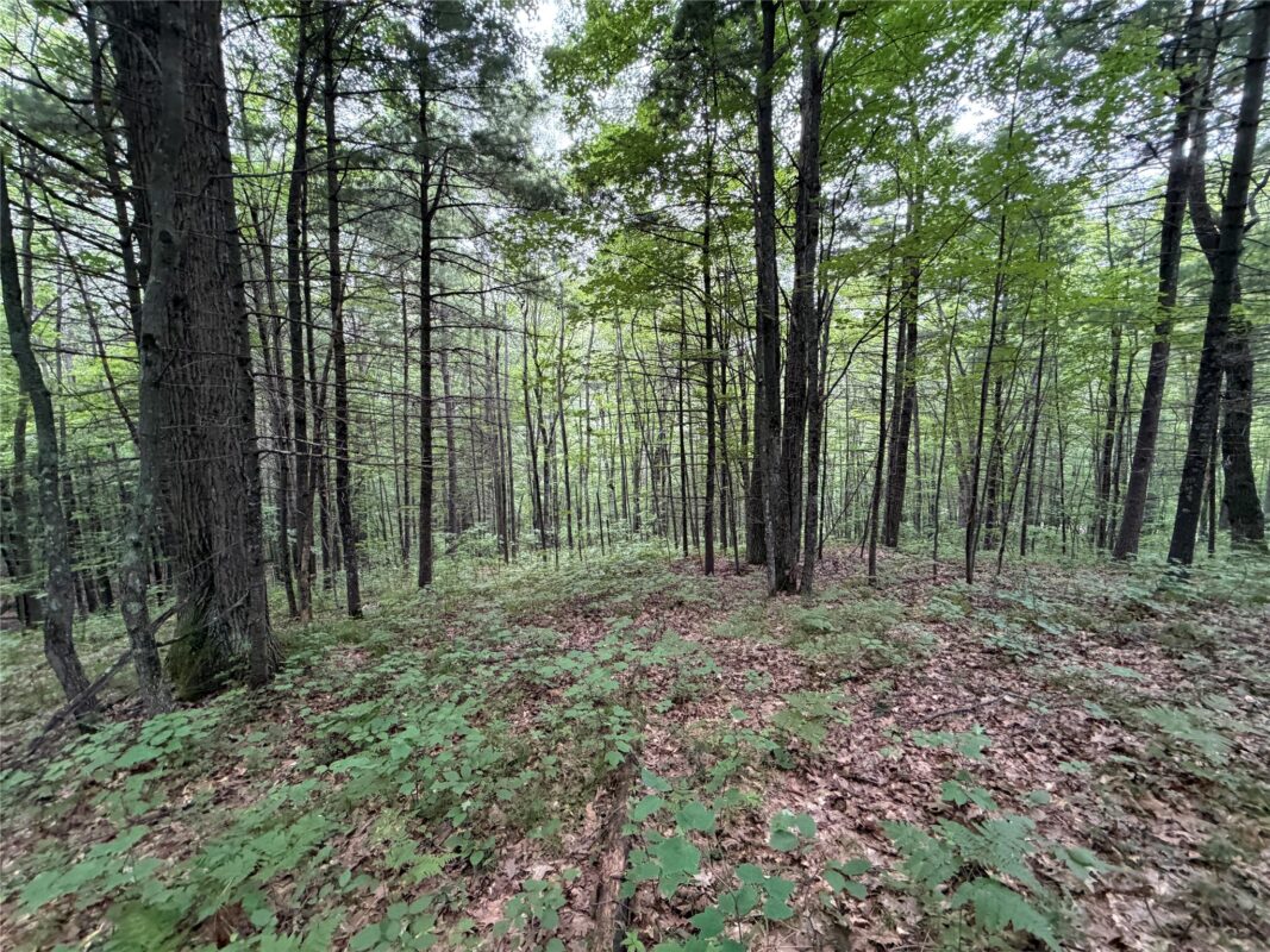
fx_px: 514
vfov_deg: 85.7
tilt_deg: -6.8
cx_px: 635
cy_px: 476
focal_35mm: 14
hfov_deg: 102.1
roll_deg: +1.2
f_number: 2.2
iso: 400
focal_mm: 2.22
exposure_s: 1/60
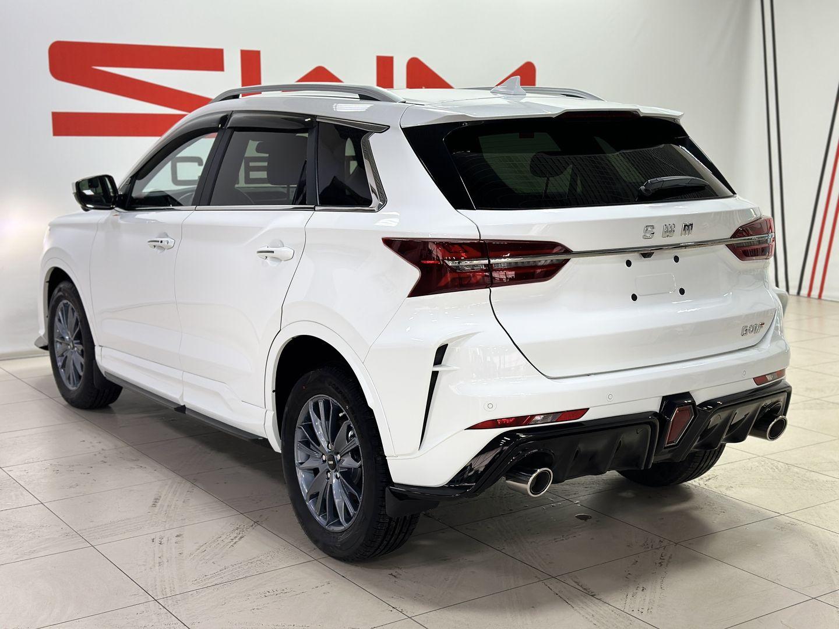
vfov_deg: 30.3
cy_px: 314
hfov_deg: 39.7
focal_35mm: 48
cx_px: 420
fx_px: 1163
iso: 100
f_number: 1.78
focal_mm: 6.86
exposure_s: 1/100
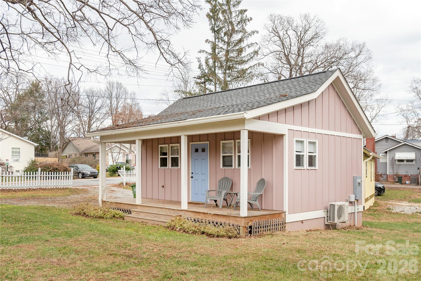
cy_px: 140
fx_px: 351
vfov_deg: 43.6
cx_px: 210
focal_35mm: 30
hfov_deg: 61.9
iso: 320
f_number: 8
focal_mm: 30
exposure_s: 1/640
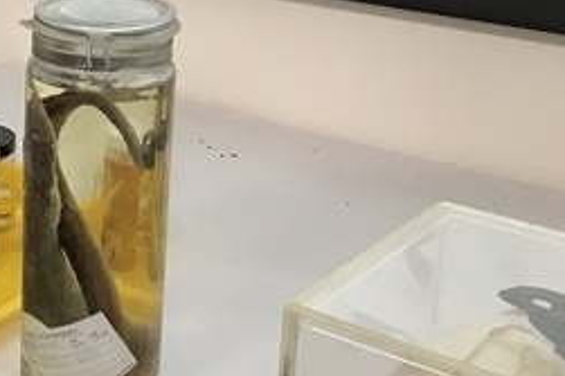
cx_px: -266
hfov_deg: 20.3
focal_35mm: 87
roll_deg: +2.2
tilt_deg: -17.2
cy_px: 57
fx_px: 1364
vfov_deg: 15.5
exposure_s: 1/30
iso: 40
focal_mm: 3.99
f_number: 1.8
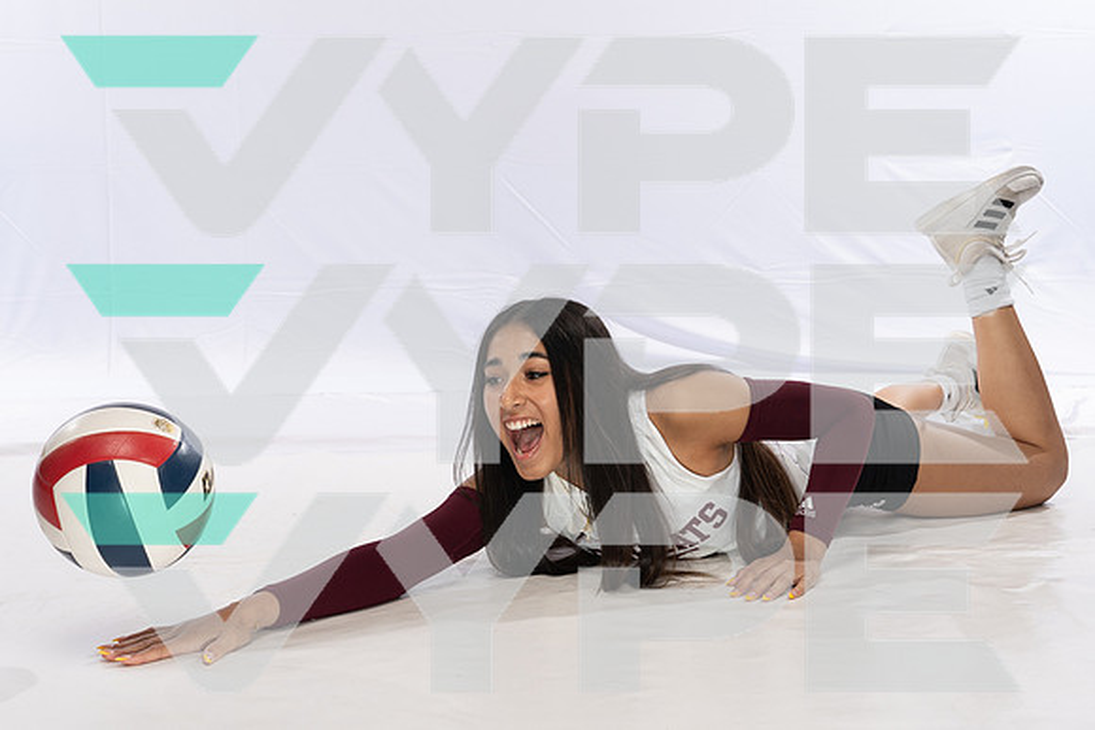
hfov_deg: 36.8
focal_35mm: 54
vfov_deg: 25.0
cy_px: 406
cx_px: 603
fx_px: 1645
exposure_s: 1/250
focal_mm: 41
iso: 160
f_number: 6.3
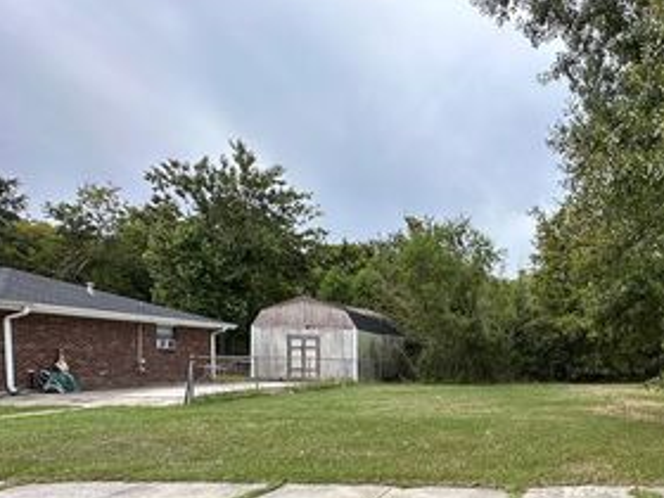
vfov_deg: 52.0
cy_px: 385
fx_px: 480
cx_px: 572
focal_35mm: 25
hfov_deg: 60.9
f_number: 2.2
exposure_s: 1/558
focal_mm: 2.22
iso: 40
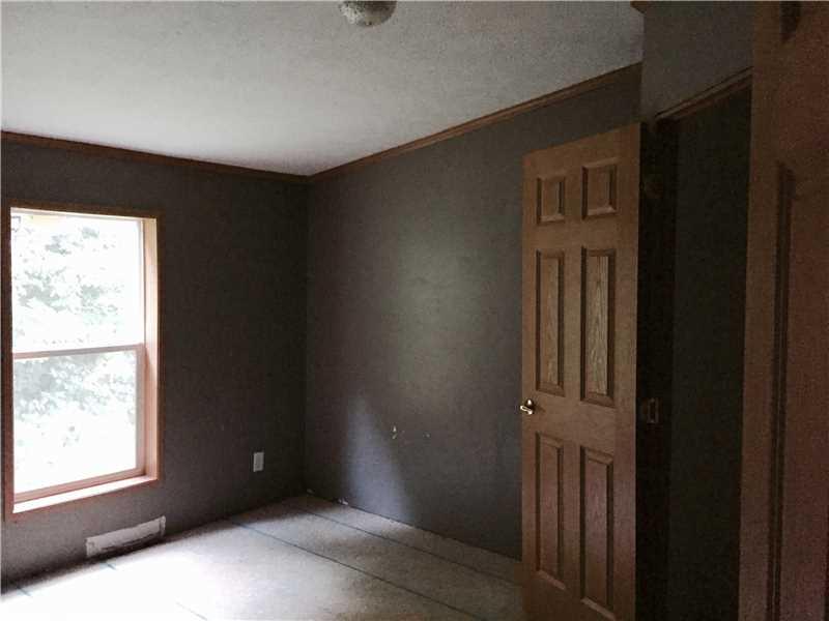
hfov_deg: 61.7
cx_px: 414
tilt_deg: -3.4
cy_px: 310
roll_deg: -1.0
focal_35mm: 29
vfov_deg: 48.2
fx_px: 695
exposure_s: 1/15
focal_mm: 4.15
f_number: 2.2
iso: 400
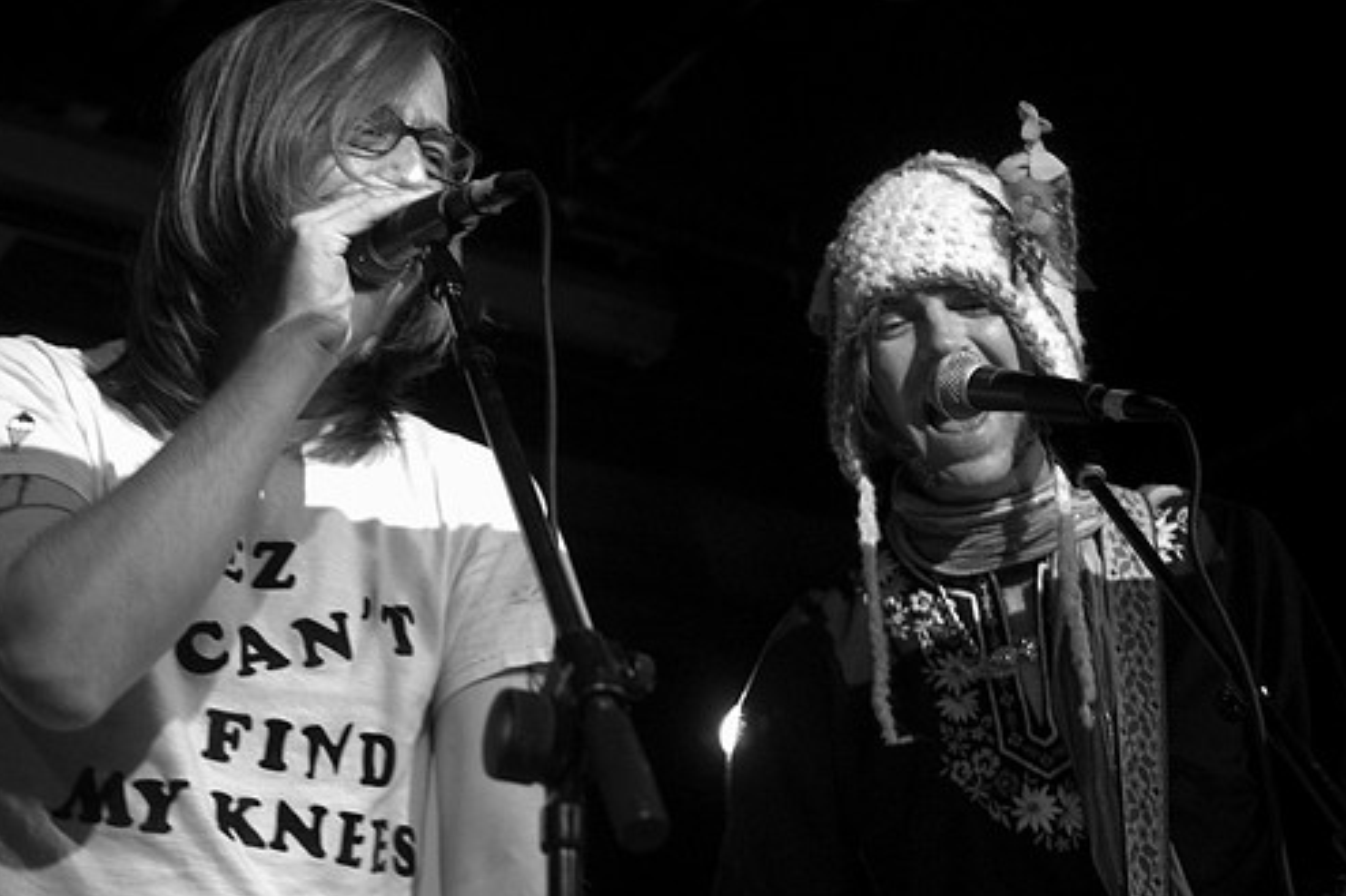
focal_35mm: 62
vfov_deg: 22.0
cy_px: 490
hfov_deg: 32.6
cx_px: 619
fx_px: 2302
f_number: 2.8
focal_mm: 35
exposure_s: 1/40
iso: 1600
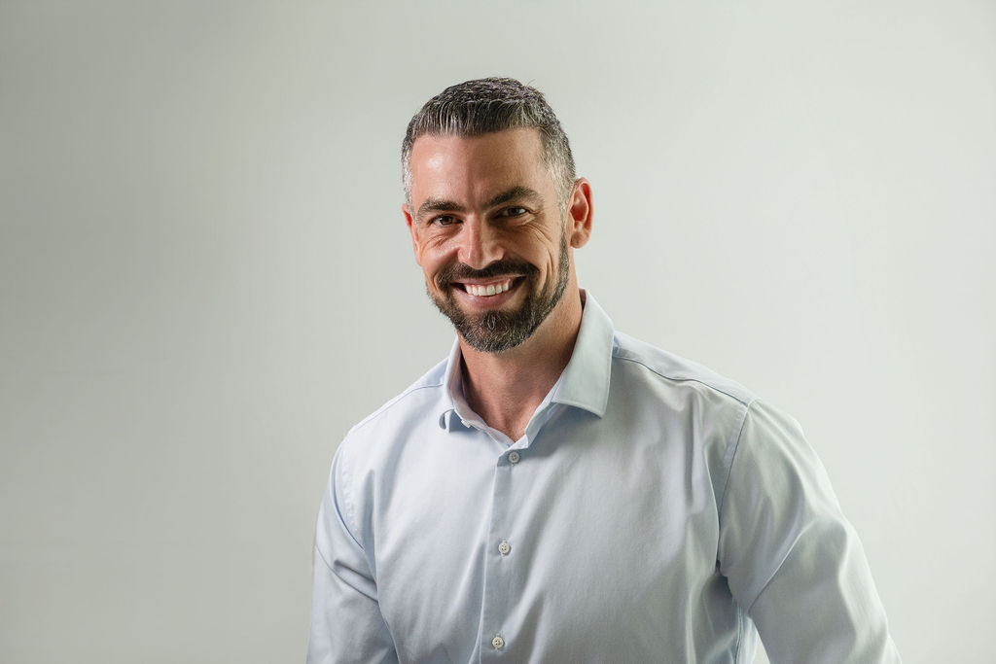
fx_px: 1494
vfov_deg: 25.1
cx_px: 498
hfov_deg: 36.9
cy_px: 332
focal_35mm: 54
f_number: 8
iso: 1250
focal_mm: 36
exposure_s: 1/250
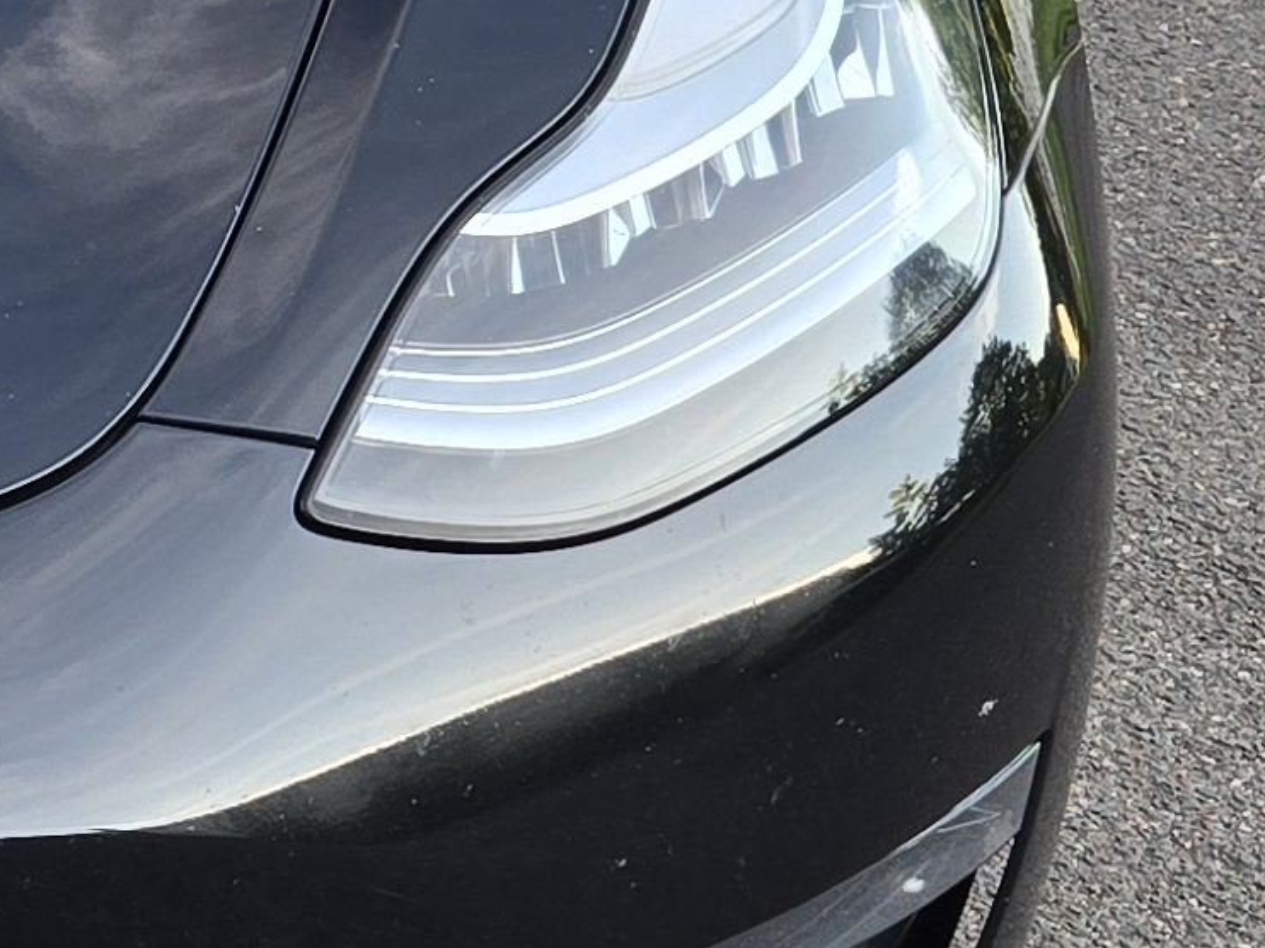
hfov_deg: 14.3
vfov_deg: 11.9
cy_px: 479
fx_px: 4530
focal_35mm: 124
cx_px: -885
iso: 40
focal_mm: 5.4
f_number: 1.8
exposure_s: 1/180
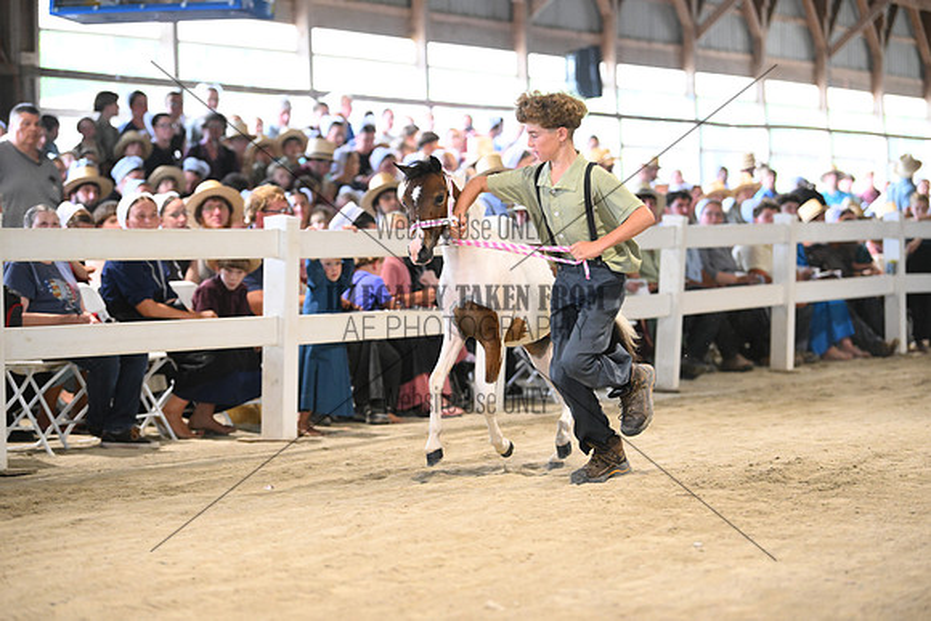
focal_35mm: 120
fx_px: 3104
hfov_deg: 17.1
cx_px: 466
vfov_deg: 11.4
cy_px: 310
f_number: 3.2
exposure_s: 1/487
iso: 5000
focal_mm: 120
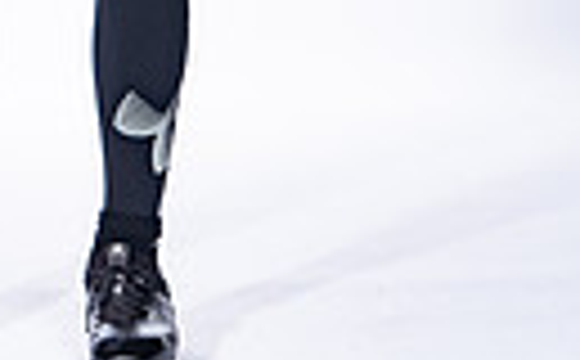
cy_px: -580
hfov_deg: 6.4
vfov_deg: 3.9
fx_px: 5173
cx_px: -63
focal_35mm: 328
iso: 250
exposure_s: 1/250
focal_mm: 92
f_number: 8
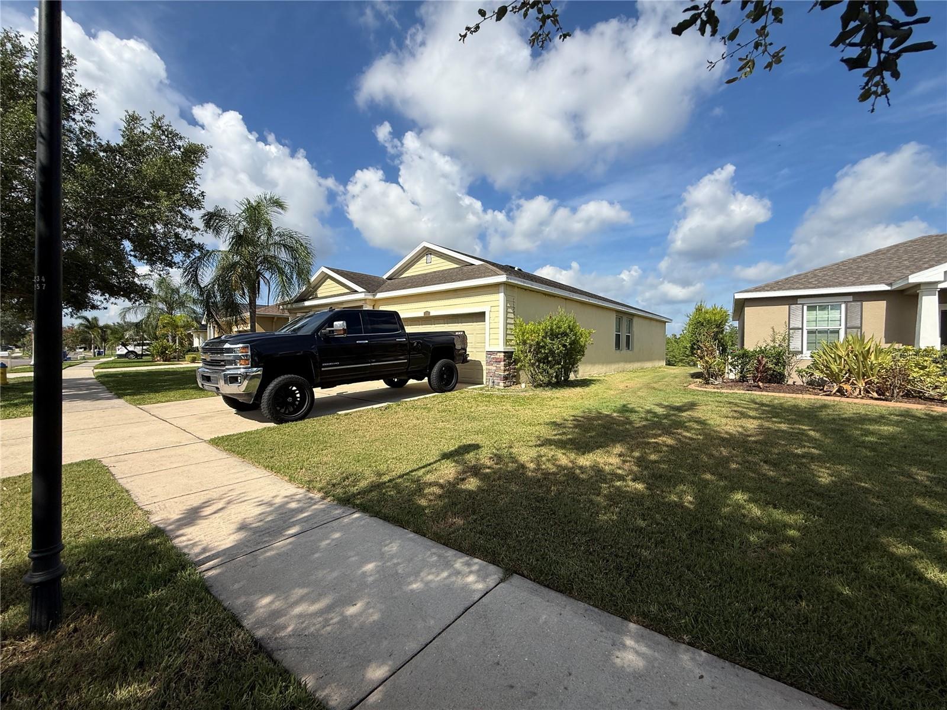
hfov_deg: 102.1
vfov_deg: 85.7
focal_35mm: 14
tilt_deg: +0.7
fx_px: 383
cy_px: 355
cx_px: 474
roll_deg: -1.0
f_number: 2.2
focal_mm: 2.22
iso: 50
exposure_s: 1/2611
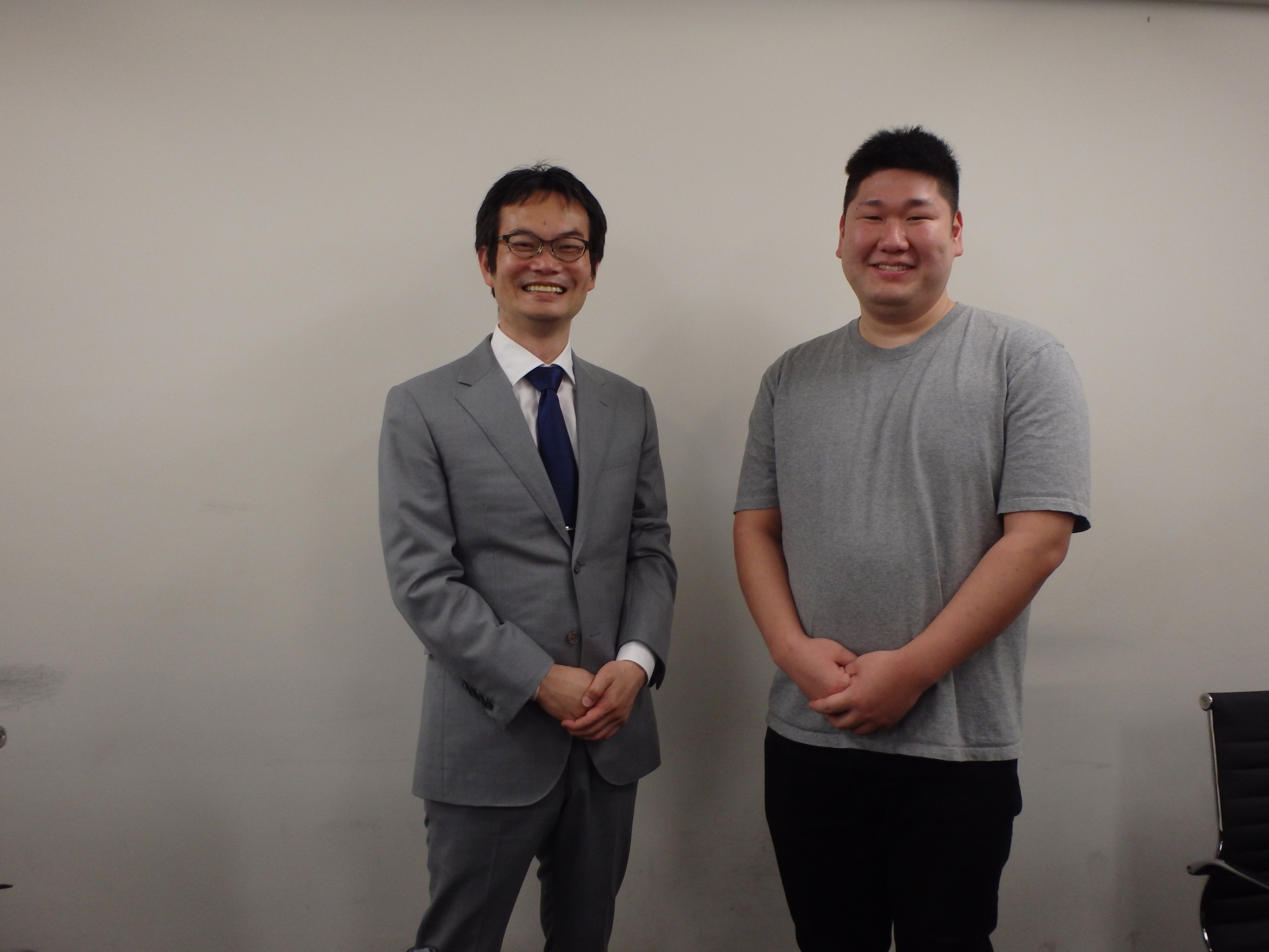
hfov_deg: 63.4
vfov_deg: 49.7
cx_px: 634
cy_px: 476
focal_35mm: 28
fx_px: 1026
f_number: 3.9
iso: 200
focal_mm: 5
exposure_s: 1/50
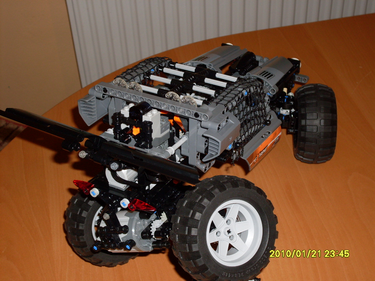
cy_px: 140
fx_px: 769
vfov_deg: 20.7
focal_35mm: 71
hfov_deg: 27.4
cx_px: 188
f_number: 3.7
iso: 100
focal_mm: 11.7
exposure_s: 1/45
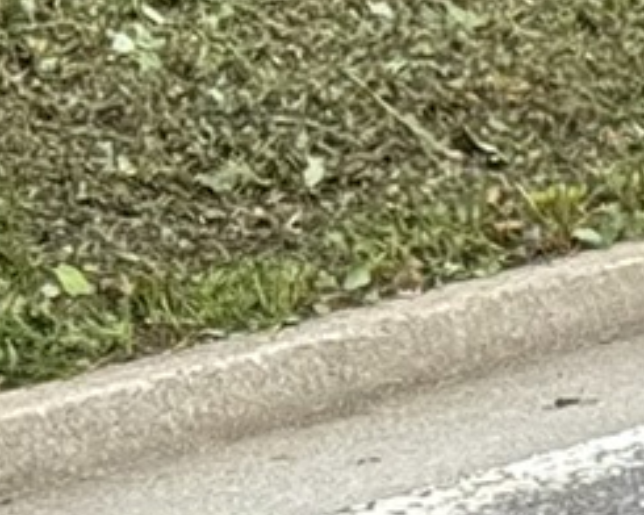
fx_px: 7452
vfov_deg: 3.9
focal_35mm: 391
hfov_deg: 4.8
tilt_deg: -8.7
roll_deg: +4.6
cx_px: 1601
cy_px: -407
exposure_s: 1/518
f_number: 1.78
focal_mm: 6.76
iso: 64
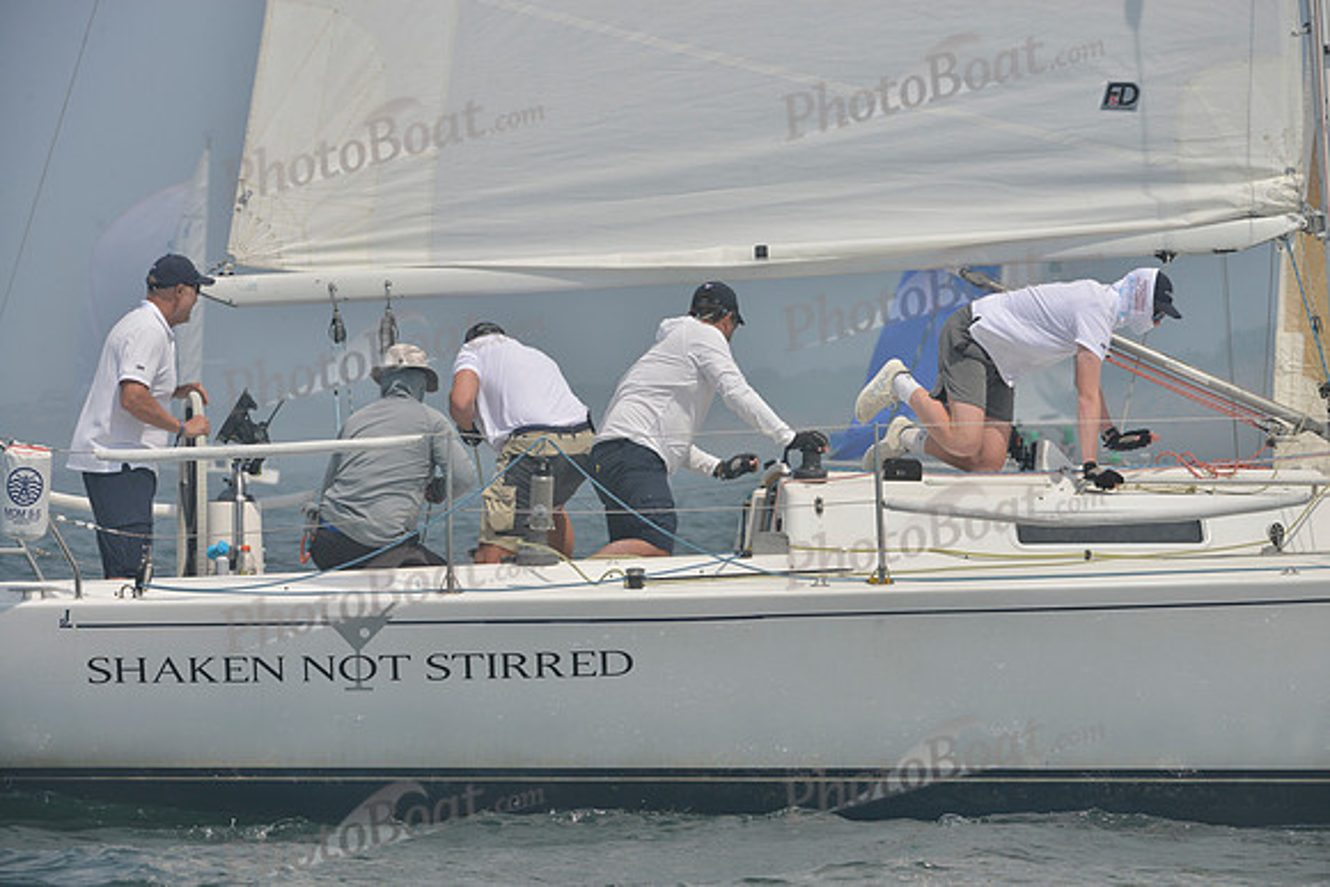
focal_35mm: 240
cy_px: 444
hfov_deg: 8.6
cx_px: 665
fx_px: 8868
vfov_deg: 5.7
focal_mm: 240
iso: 280
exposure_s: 1/1000
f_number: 10
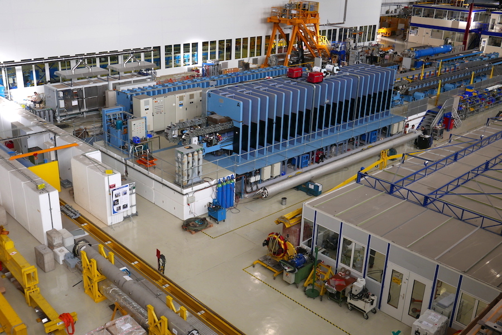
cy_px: 168
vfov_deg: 35.1
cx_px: 251
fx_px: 530
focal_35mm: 38
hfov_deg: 50.7
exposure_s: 1/125
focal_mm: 17.2
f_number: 3.5
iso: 200
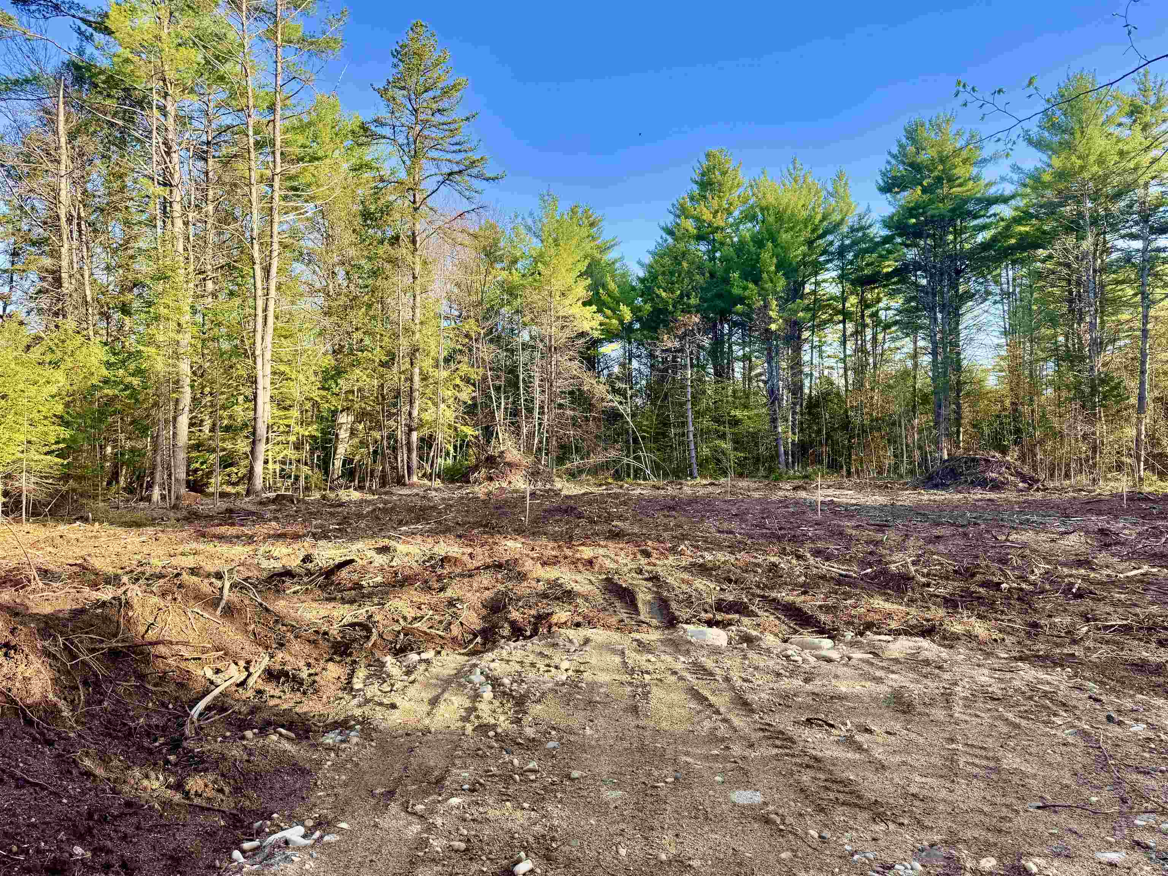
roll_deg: +1.8
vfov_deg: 56.8
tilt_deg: +2.3
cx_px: 584
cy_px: 438
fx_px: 810
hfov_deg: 71.6
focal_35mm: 24
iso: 80
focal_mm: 6.76
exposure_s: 1/723
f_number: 1.78
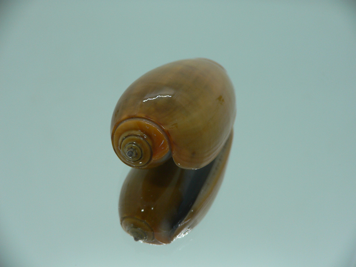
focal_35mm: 35
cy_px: 134
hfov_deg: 52.6
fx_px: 360
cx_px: 178
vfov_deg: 40.7
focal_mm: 4.6
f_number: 2.8
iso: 80
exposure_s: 1/60
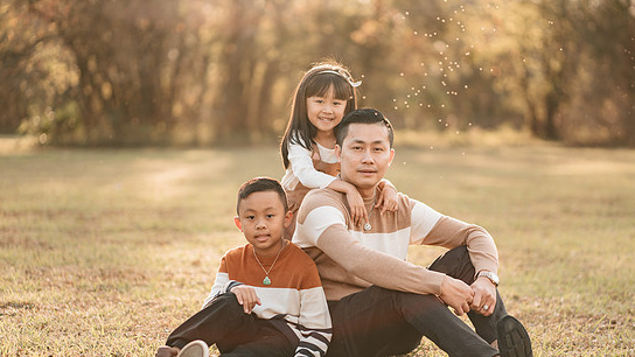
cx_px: 325
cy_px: 211
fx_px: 1600
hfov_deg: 22.5
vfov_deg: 12.7
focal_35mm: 95
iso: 100
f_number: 2
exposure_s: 1/640
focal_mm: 85
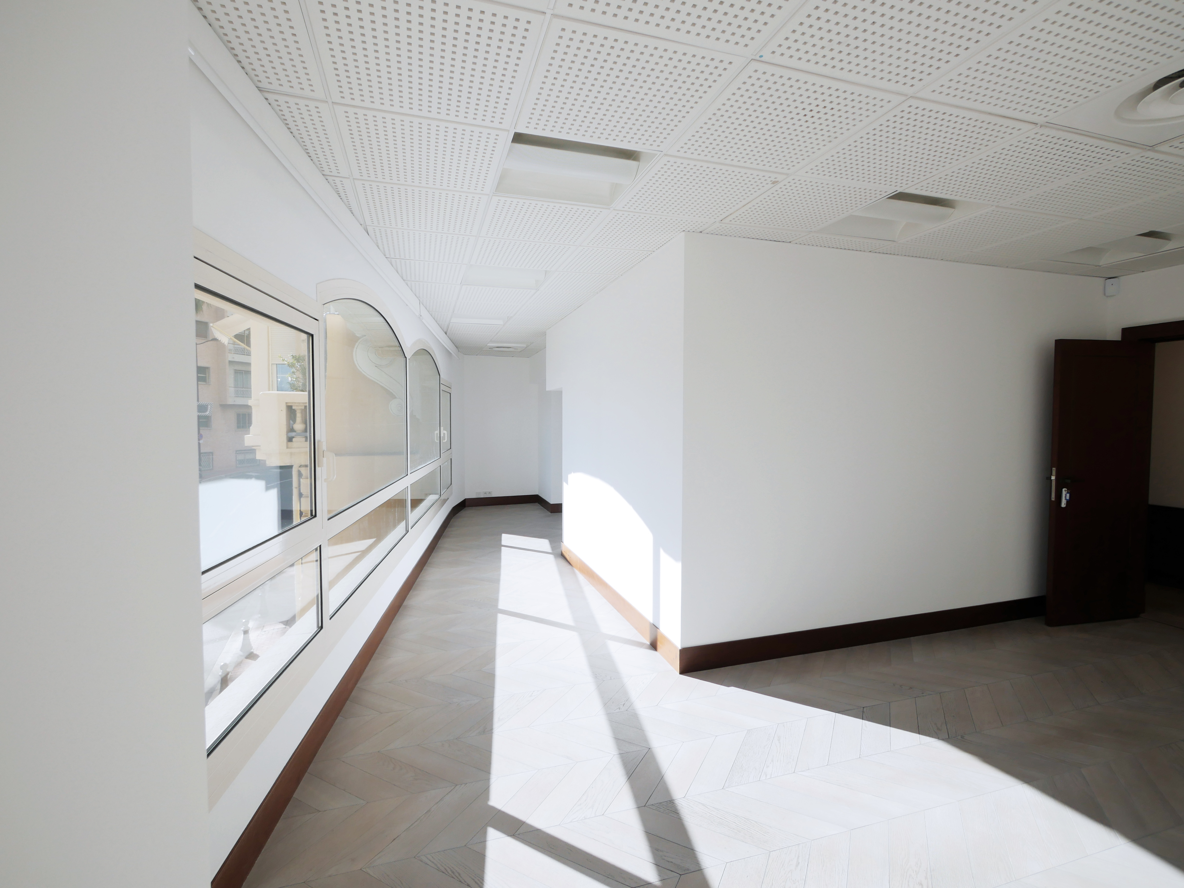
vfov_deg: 85.7
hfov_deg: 102.1
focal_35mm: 14
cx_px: 592
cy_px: 444
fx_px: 479
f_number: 4.5
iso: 200
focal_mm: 7
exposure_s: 1/500
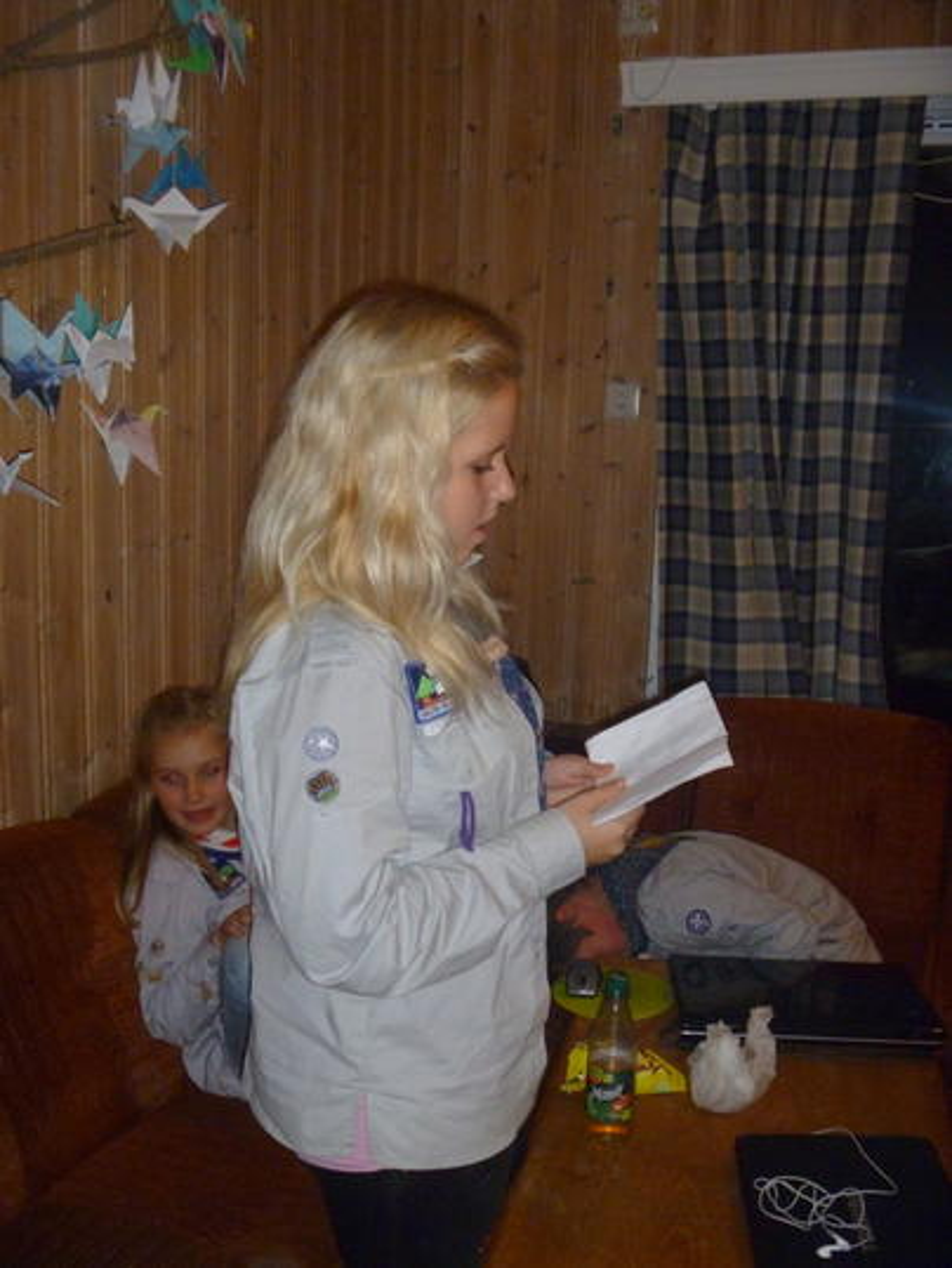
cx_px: 476
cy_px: 634
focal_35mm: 35
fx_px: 1282
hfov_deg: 40.7
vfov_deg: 52.6
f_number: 3.5
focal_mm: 6.3
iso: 400
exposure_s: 1/60
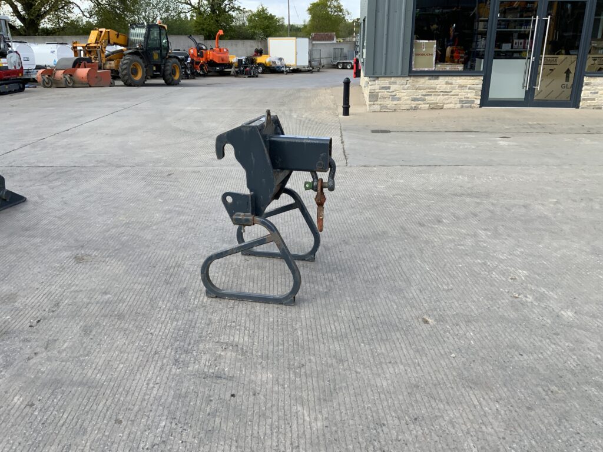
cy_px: 226
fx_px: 505
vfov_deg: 48.2
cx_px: 302
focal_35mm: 29
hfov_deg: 61.7
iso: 16
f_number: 1.8
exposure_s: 1/500
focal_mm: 3
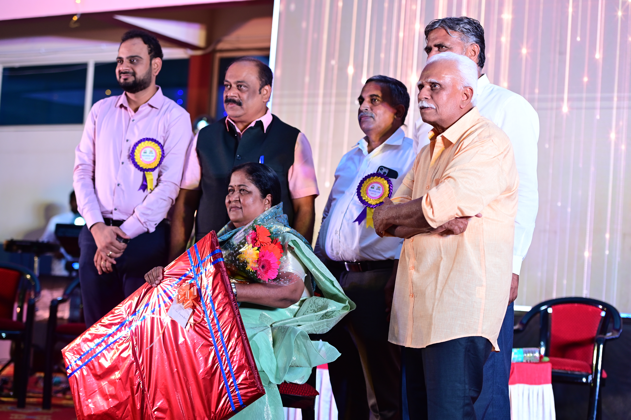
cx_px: 316
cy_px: 210
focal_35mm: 70
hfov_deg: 28.9
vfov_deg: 19.4
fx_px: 1226
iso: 800
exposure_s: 1/160
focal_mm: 70
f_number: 2.8
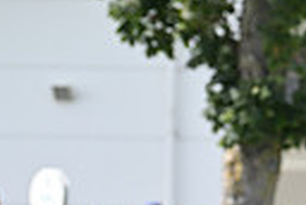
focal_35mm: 814
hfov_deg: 2.5
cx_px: 684
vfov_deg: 1.7
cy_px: 356
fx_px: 6935
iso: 400
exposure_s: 1/1000
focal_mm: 180
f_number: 5.6
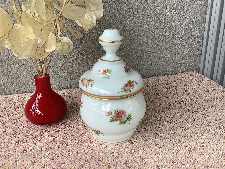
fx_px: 201
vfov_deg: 45.4
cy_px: 84
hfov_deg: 58.4
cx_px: 112
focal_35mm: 31
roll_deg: +1.2
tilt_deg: -20.9
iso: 50
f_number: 2.4
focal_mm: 3.3
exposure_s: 1/120
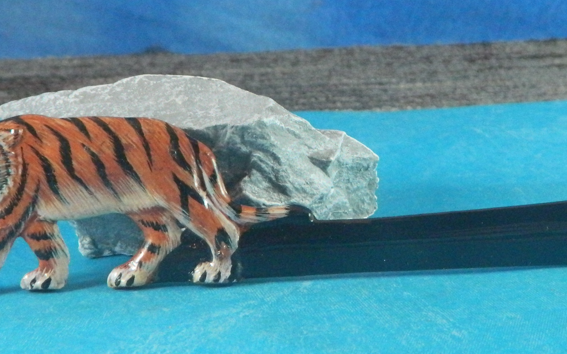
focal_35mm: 81
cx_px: 370
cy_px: 117
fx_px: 1252
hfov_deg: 25.4
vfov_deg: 16.1
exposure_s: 1/40
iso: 400
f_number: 3.3
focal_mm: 6.2
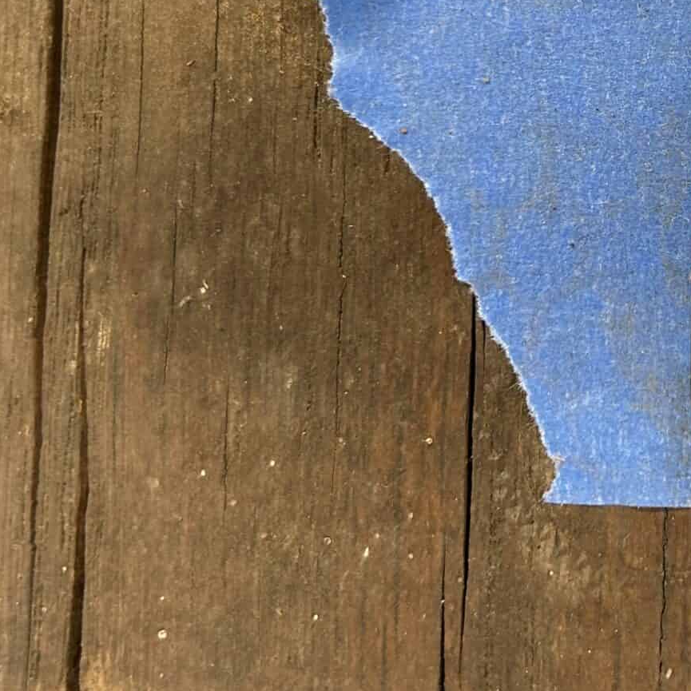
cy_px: 72
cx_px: 701
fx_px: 1536
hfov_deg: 24.2
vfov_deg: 24.6
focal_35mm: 68
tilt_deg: -73.2
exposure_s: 1/120
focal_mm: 5.7
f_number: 1.5
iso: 125
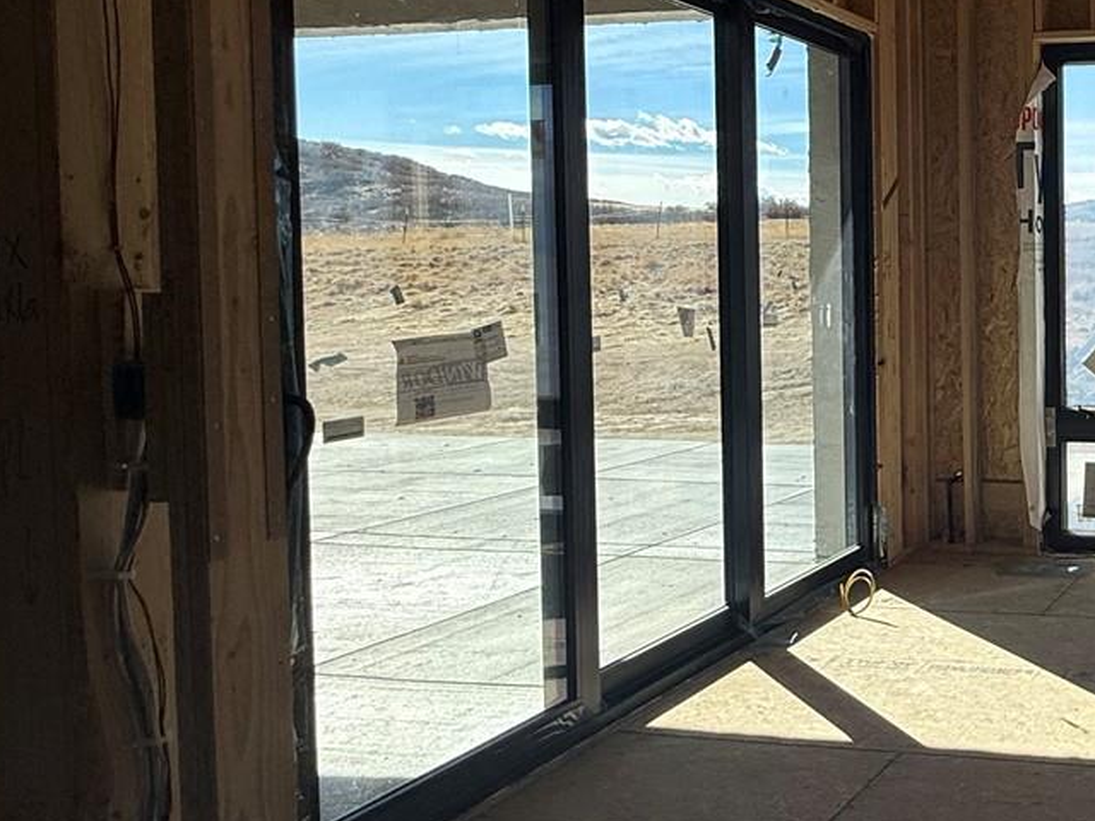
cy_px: 296
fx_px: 1107
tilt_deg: -2.3
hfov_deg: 40.9
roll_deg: +0.0
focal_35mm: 35
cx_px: 1237
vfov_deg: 40.3
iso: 50
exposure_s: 1/1285
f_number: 2.2
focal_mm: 2.22
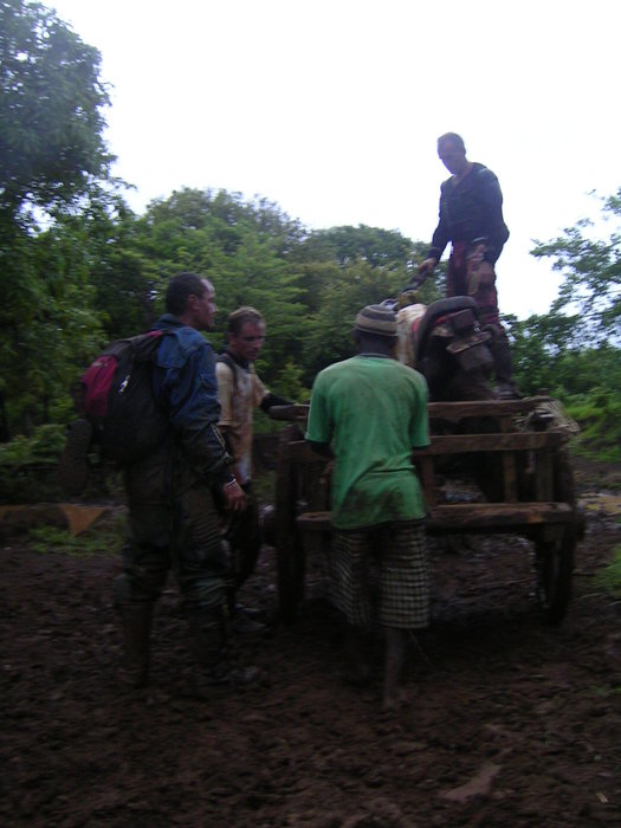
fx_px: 861
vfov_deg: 51.4
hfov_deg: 39.7
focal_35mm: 36
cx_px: 310
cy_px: 414
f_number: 2.8
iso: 100
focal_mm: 5.6
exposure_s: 1/22.5
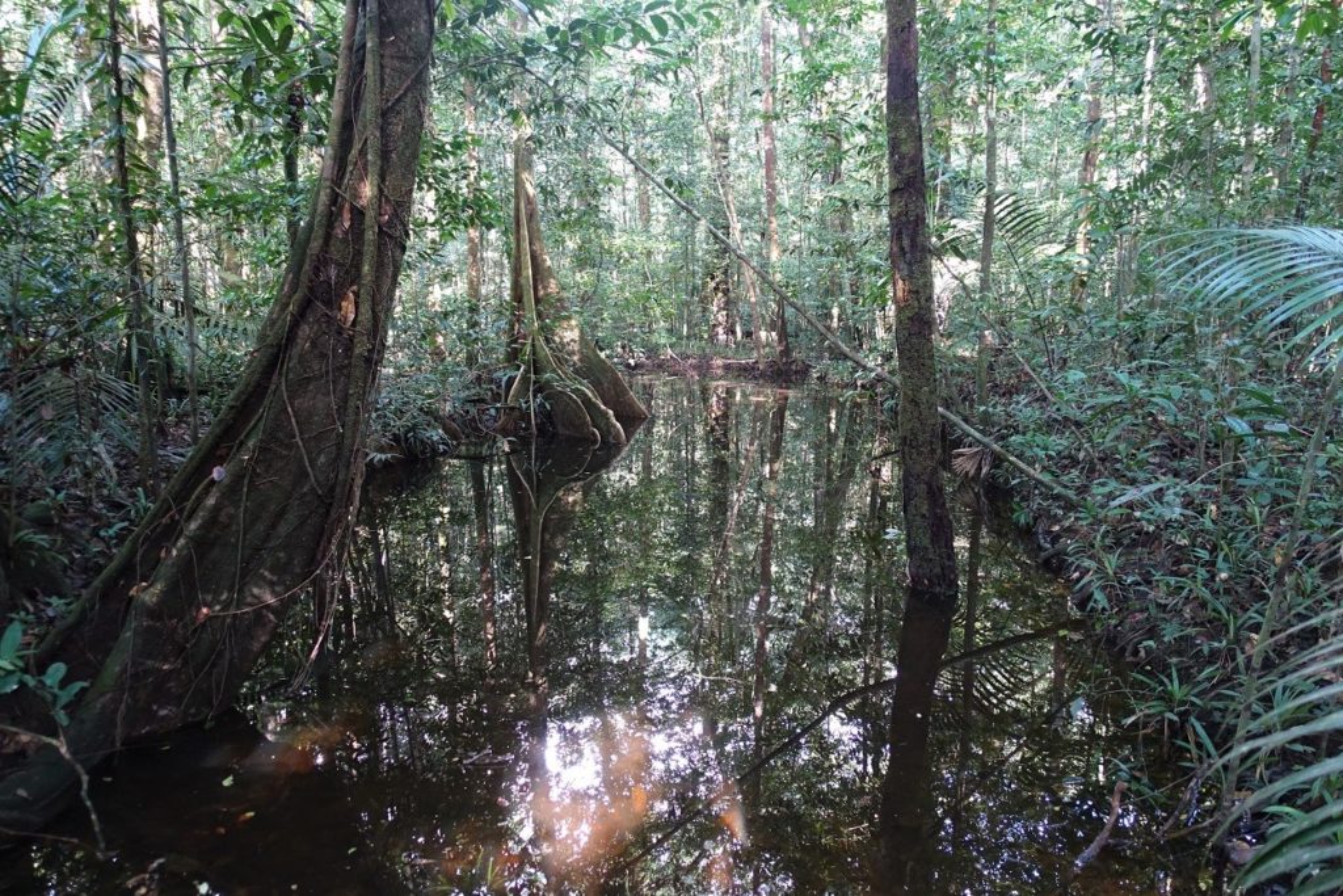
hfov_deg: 73.7
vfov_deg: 53.1
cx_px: 672
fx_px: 895
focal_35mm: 24
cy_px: 448
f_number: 1.8
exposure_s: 1/30
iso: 500
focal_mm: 8.8
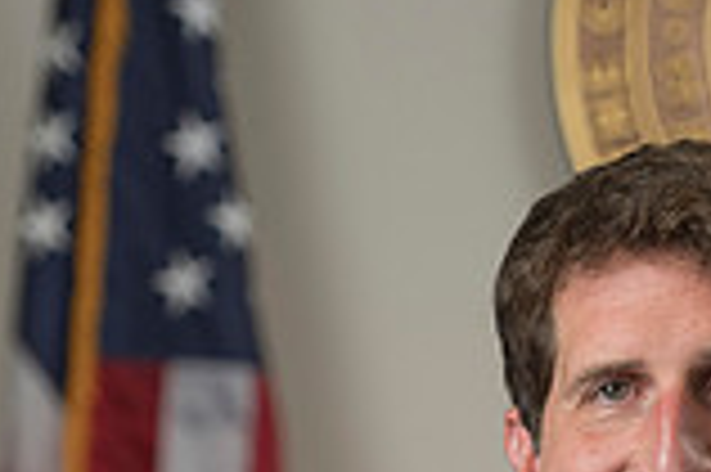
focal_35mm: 457
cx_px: 670
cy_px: 666
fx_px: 9016
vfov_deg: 3.0
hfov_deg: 4.5
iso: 125
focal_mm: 120
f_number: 3.5
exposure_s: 1/200
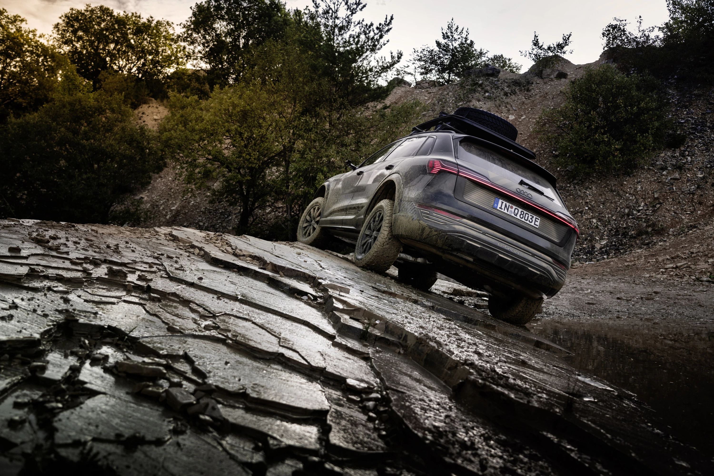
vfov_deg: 38.9
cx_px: 357
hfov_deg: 55.8
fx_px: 674
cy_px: 238
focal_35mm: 34
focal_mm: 34
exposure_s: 1/200
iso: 200
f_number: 4
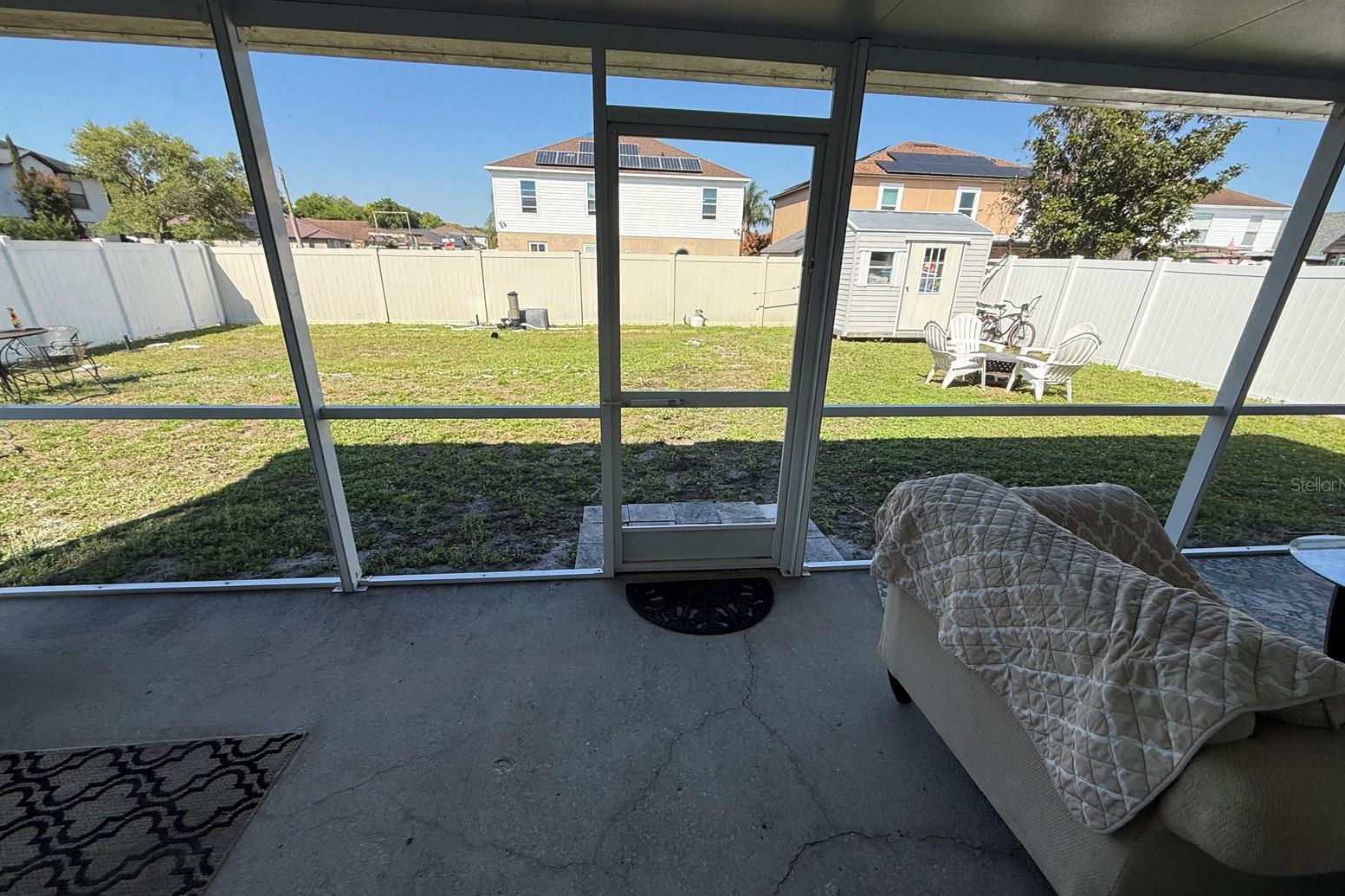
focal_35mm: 15
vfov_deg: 77.2
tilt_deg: -21.4
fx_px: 560
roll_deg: -1.7
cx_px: 680
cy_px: 484
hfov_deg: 100.4
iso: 64
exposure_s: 1/901
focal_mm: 2.22
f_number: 2.2
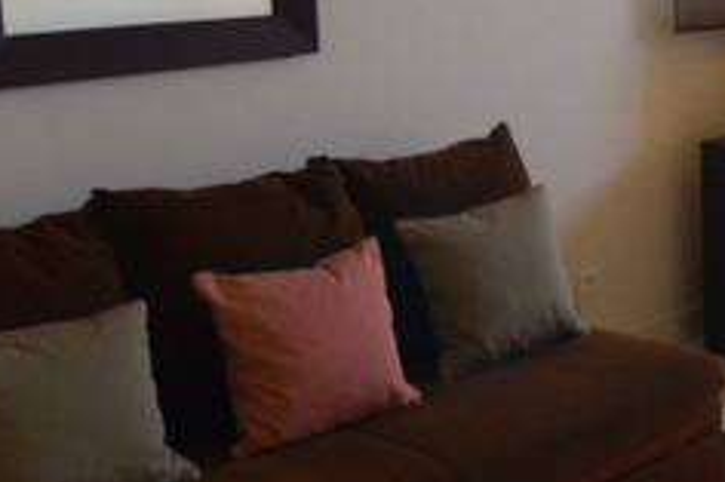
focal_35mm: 65
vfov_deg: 20.5
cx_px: 900
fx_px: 1308
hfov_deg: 26.9
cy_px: 51
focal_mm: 10
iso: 400
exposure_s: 1/100
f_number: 5
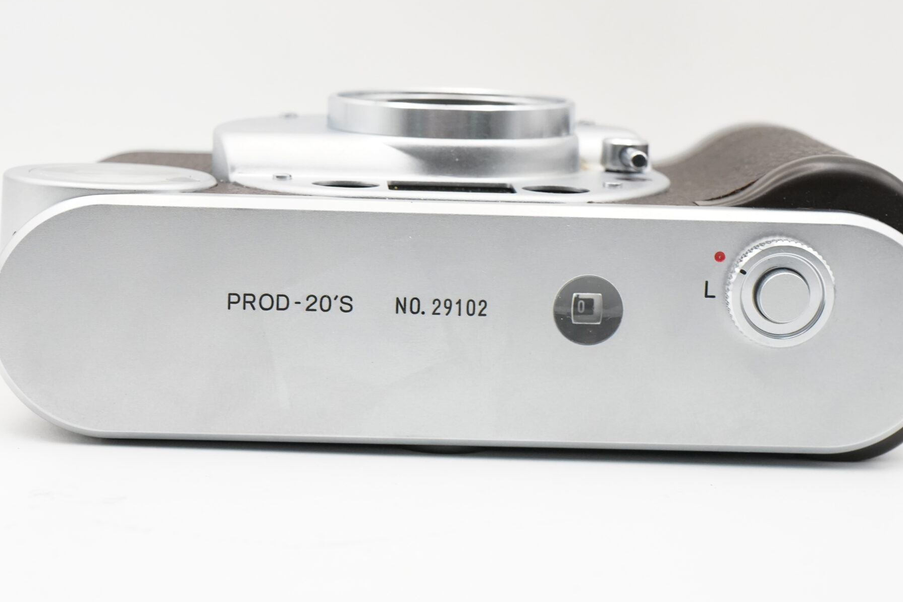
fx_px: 2082
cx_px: 444
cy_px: 295
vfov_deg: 16.5
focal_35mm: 83
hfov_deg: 24.5
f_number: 11
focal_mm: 58
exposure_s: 1/125
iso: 4000
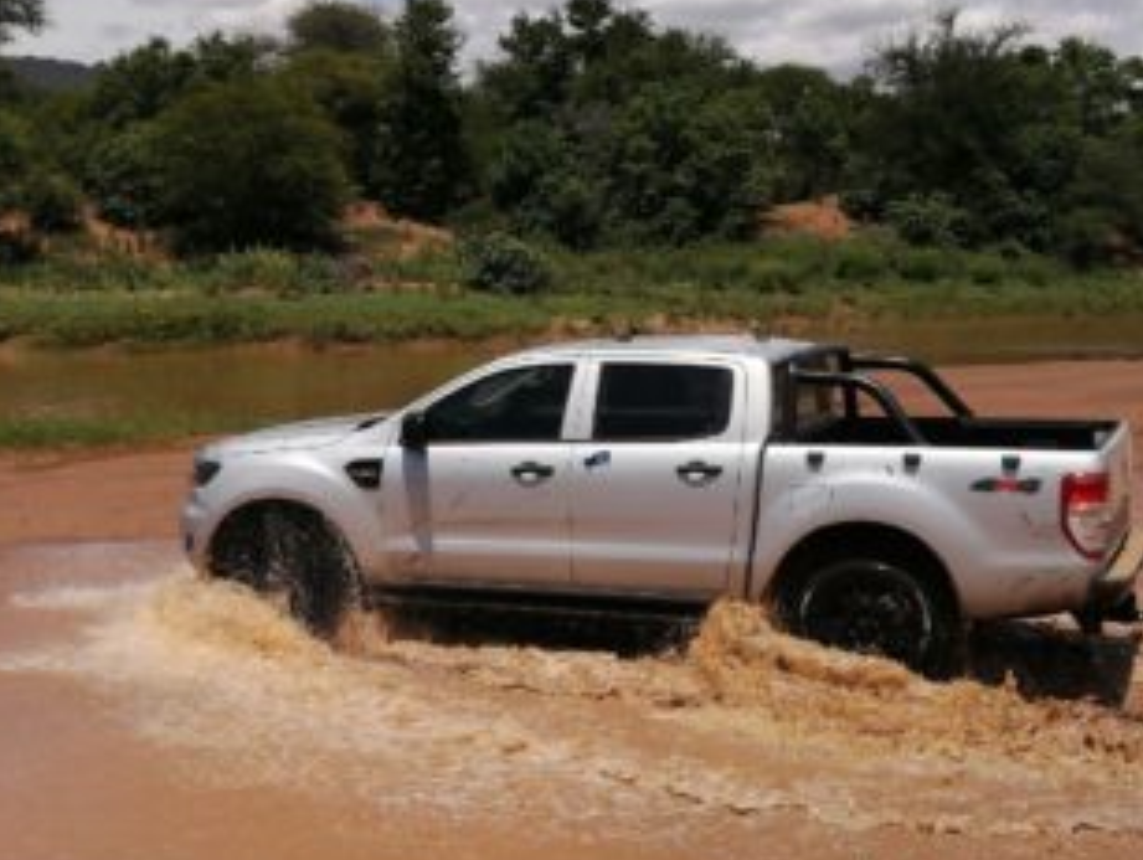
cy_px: 437
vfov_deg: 26.6
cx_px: 538
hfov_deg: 34.9
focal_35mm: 55
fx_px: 1818
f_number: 1.8
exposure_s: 1/2183
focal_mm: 3.62
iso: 50
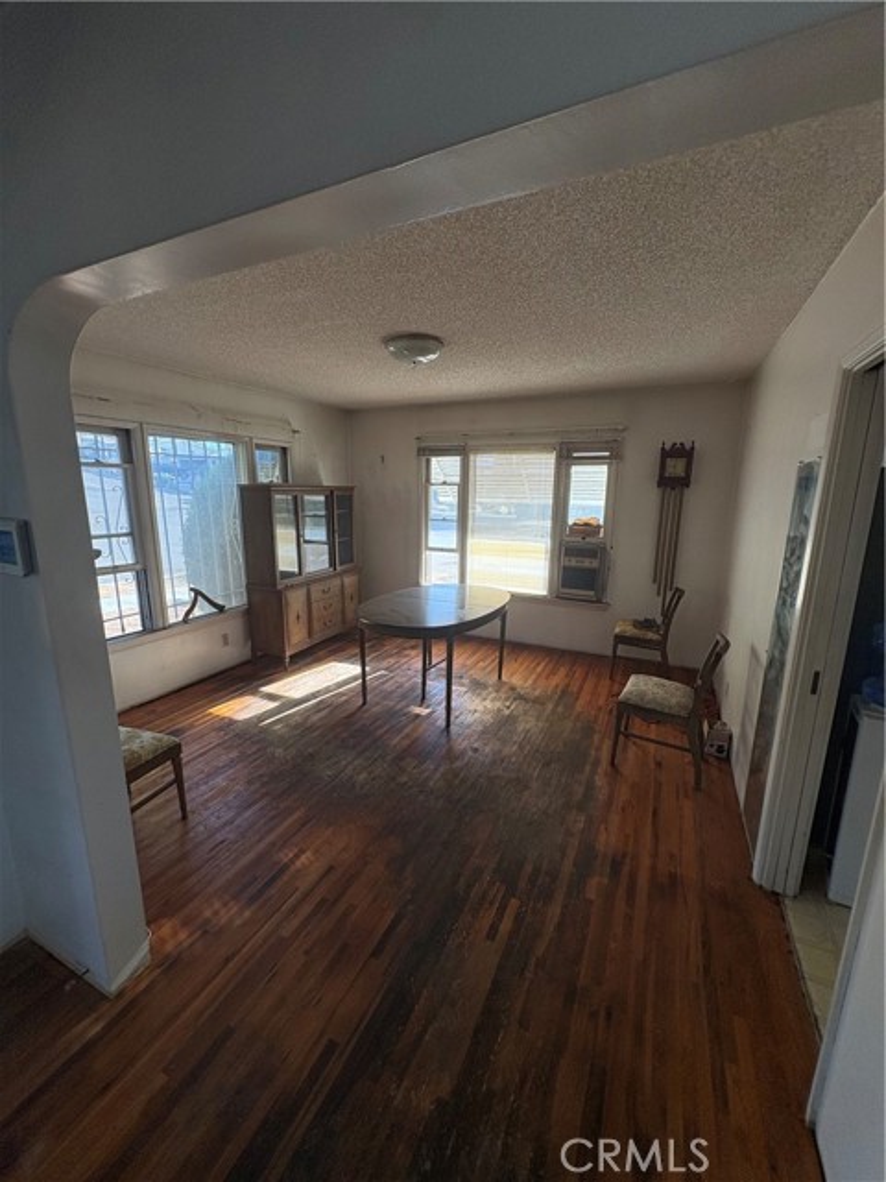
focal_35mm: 14
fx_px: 478
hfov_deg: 85.7
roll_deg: +0.3
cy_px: 591
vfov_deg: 102.1
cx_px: 443
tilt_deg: -11.5
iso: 200
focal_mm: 2.22
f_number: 2.2
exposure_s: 1/99
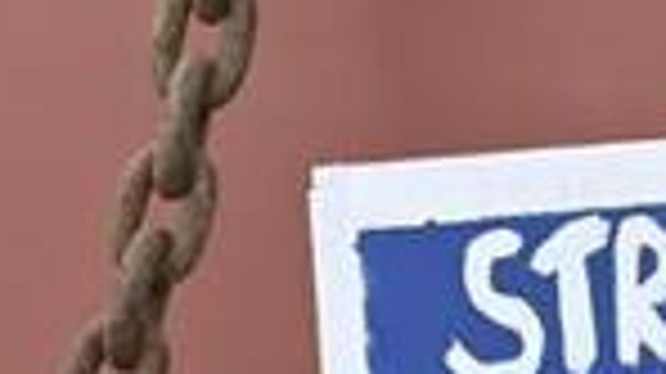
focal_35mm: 703
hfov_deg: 3.1
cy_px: 182
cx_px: 513
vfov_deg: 1.7
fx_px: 12406
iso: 320
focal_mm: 100
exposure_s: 1/400
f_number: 5
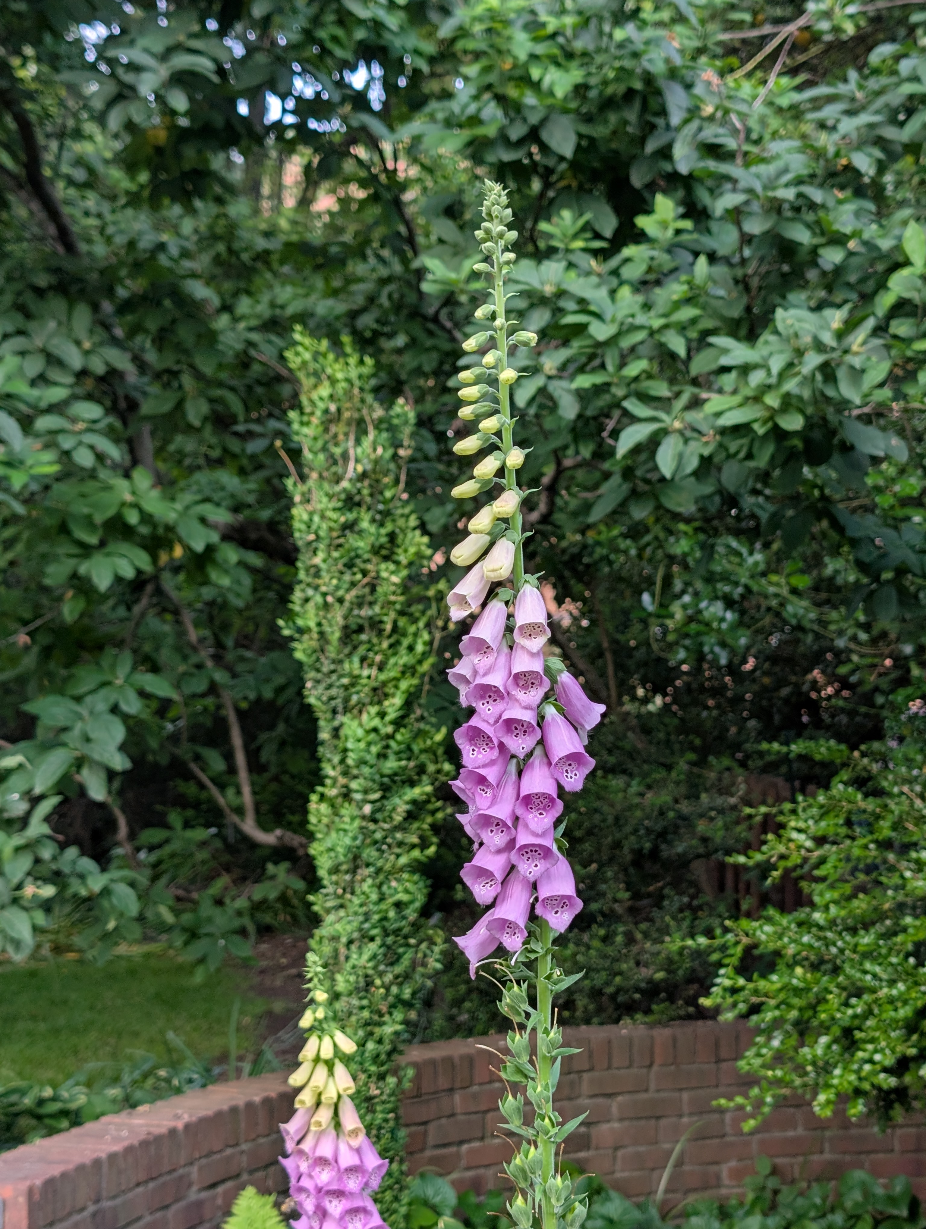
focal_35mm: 49
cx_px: 463
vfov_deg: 38.9
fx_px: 1743
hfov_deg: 29.7
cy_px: 614
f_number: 1.68
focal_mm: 6.9
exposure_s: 1/85.8
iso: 27
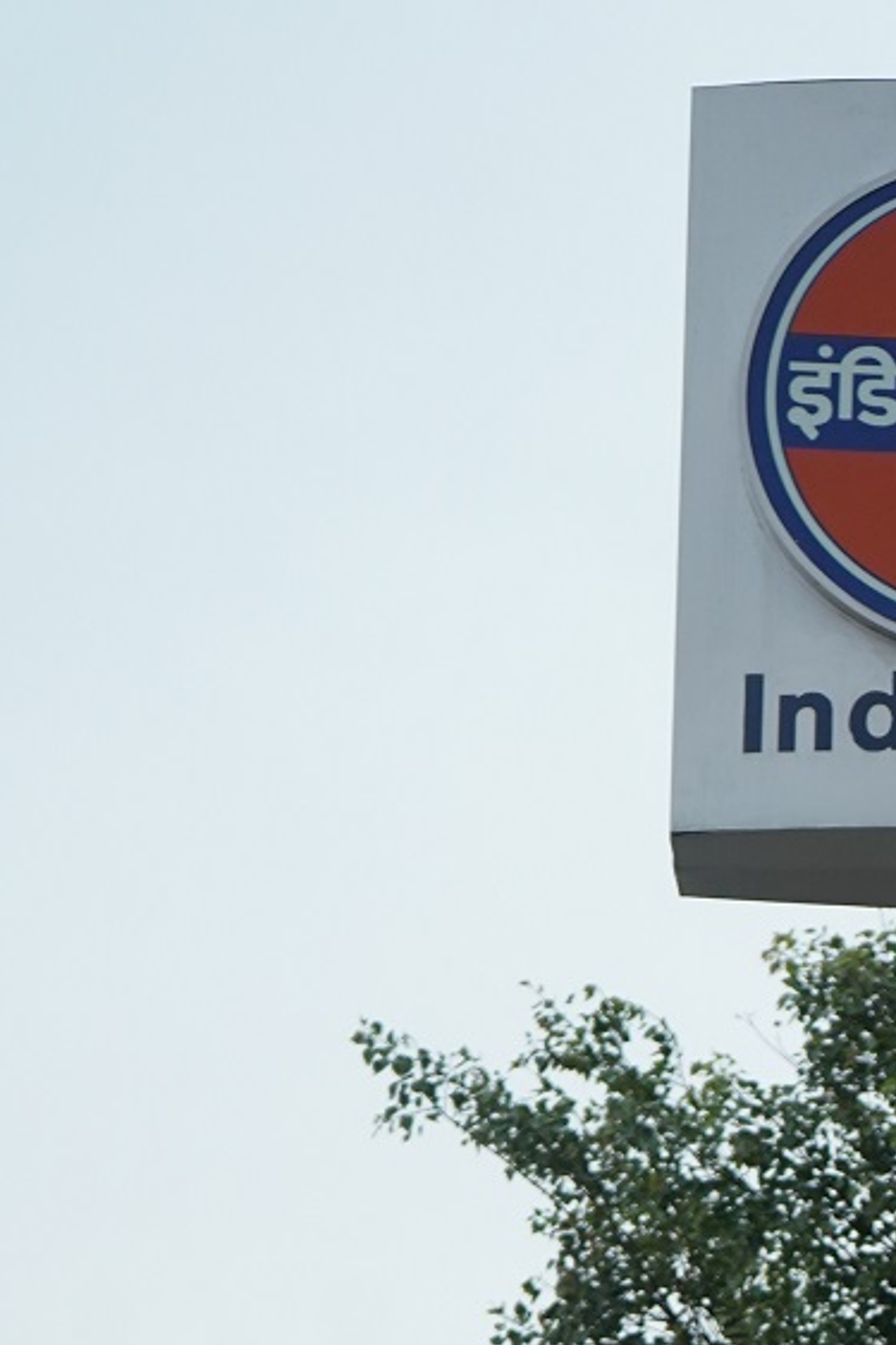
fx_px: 4819
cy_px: 1799
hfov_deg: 10.3
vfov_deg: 15.1
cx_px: 1290
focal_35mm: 129
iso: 1250
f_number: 4.5
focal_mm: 44
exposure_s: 1/100
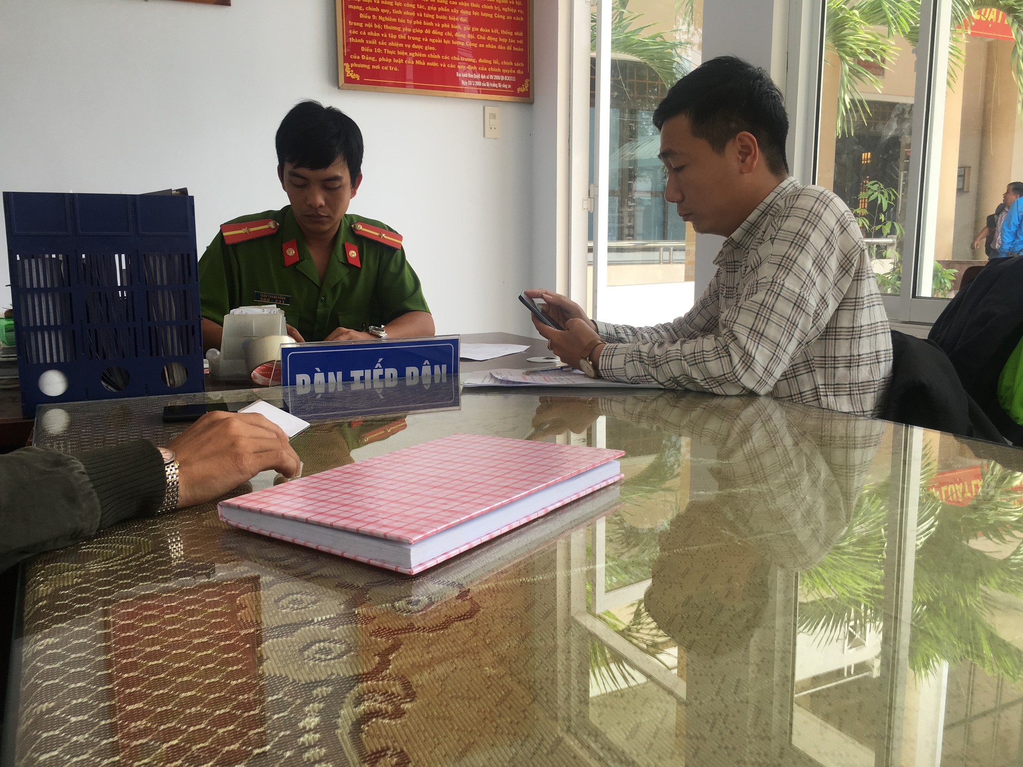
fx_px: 857
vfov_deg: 48.2
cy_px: 384
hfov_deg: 61.7
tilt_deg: -7.9
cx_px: 512
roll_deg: +0.4
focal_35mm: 29
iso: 25
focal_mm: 4.15
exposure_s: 1/209
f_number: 2.2
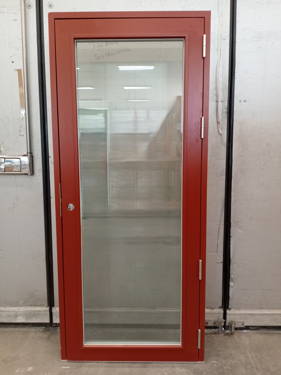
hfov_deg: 51.4
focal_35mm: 27
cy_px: 188
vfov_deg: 65.3
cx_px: 140
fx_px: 292
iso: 967
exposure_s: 1/20
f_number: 1.8
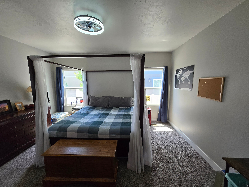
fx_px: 94
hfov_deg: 106.2
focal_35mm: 13
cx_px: 124
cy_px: 94
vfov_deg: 89.9
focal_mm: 1.7
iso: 80
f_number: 2.2
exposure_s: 1/60
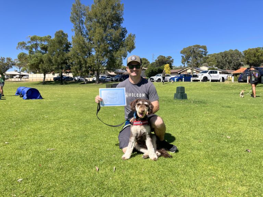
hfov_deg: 67.3
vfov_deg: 53.1
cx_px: 132
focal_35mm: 26
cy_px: 98
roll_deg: +0.4
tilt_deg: -3.6
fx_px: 198
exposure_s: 1/2825
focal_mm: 5.1
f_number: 1.6
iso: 50
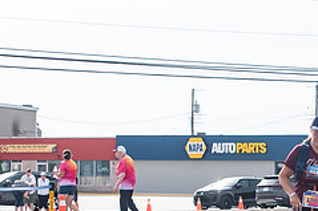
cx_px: 294
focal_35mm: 139
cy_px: 167
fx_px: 1227
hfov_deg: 14.6
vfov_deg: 9.8
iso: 800
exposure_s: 1/3200
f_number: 4
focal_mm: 32
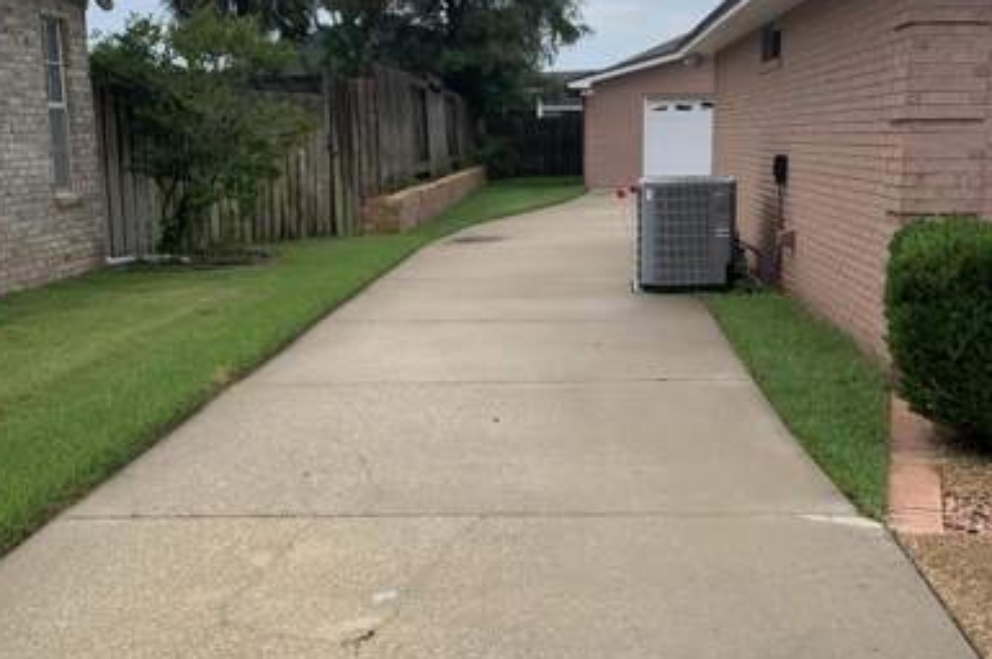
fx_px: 1239
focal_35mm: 45
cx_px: 544
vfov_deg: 29.7
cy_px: 422
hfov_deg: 43.6
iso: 25
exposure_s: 1/1220
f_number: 1.8
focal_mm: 4.25
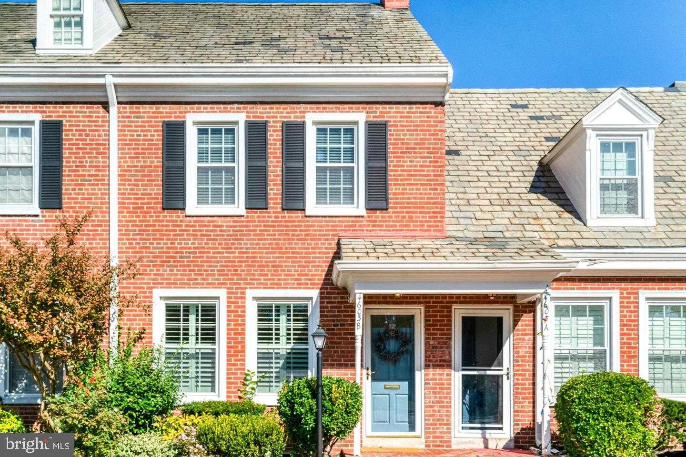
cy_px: 228
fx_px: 591
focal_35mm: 31
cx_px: 343
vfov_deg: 42.3
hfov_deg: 60.3
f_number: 8
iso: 1250
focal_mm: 31
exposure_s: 1/5000
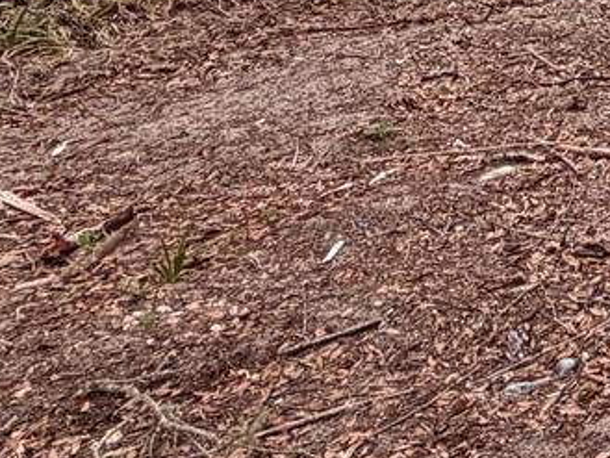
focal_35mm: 68
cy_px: -339
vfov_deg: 17.8
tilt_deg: +0.5
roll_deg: -0.4
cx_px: 1038
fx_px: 1199
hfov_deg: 21.2
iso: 40
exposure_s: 1/237
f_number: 2.2
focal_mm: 2.22
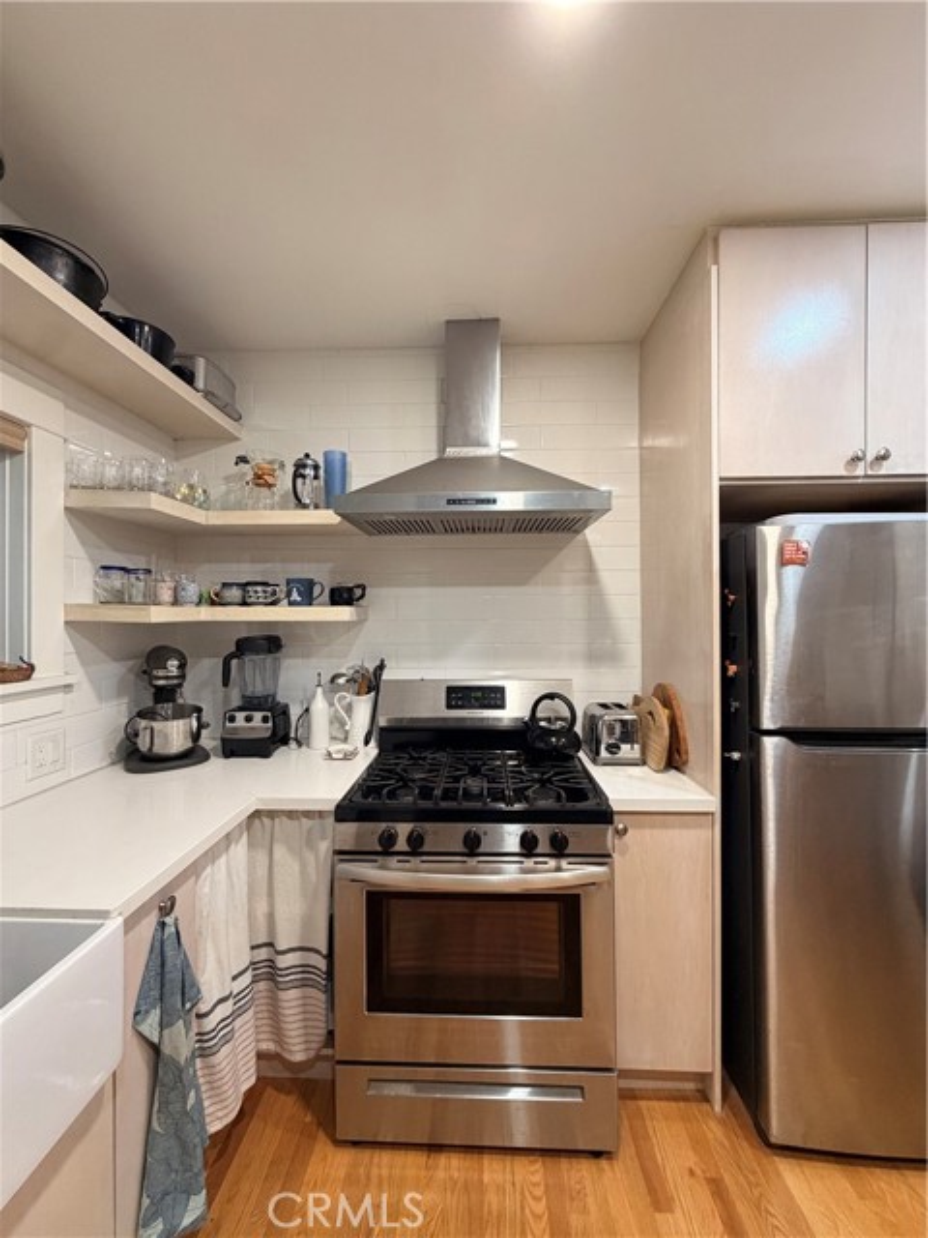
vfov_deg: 102.1
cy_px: 619
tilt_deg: -0.2
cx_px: 464
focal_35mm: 14
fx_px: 500
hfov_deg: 85.7
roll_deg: -0.1
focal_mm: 2.22
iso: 250
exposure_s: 1/60
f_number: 2.2
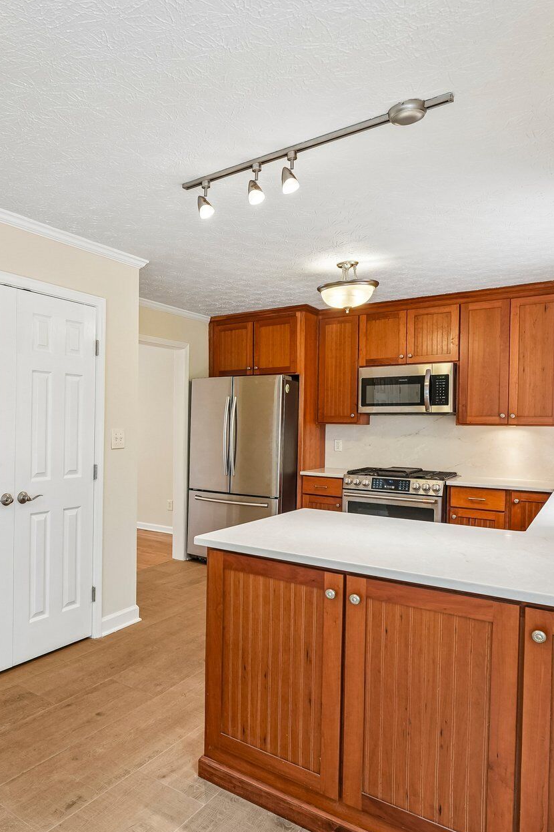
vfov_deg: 76.1
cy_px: 437
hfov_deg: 52.1
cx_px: 123
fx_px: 531
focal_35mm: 23
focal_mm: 14
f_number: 8
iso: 320
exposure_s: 1/15
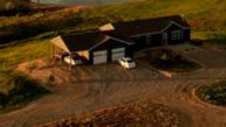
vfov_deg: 16.3
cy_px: -42
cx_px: 141
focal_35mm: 70
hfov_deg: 30.0
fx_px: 420
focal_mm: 8.38
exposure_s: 1/320
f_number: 2.8
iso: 110
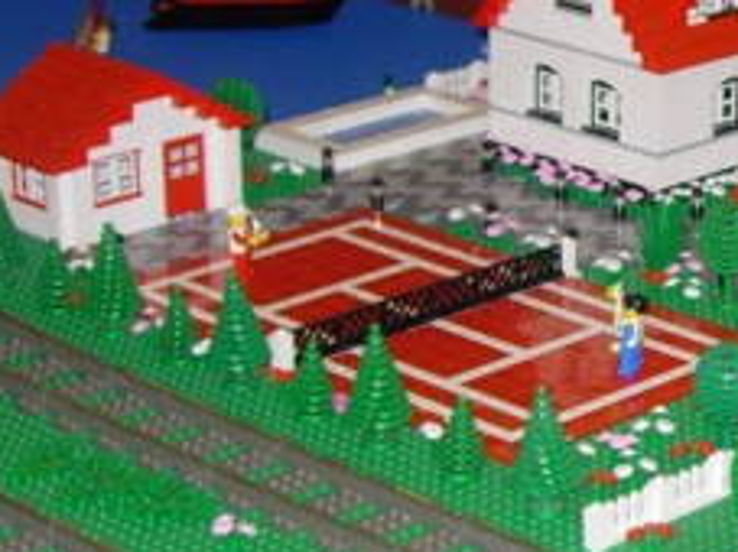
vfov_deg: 11.1
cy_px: 273
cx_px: 1138
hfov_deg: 13.8
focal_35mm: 134
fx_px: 2855
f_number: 2.8
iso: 79
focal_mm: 7.8
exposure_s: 1/64
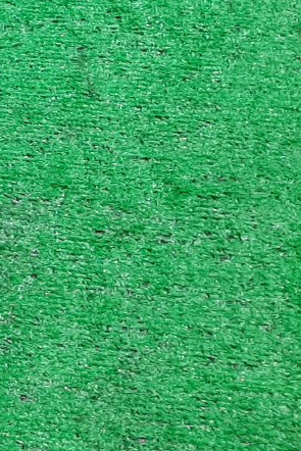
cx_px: -384
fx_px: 1103
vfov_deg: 22.1
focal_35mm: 88
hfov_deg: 12.7
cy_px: -16
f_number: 1.7
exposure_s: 1/50
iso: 111
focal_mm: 3.93
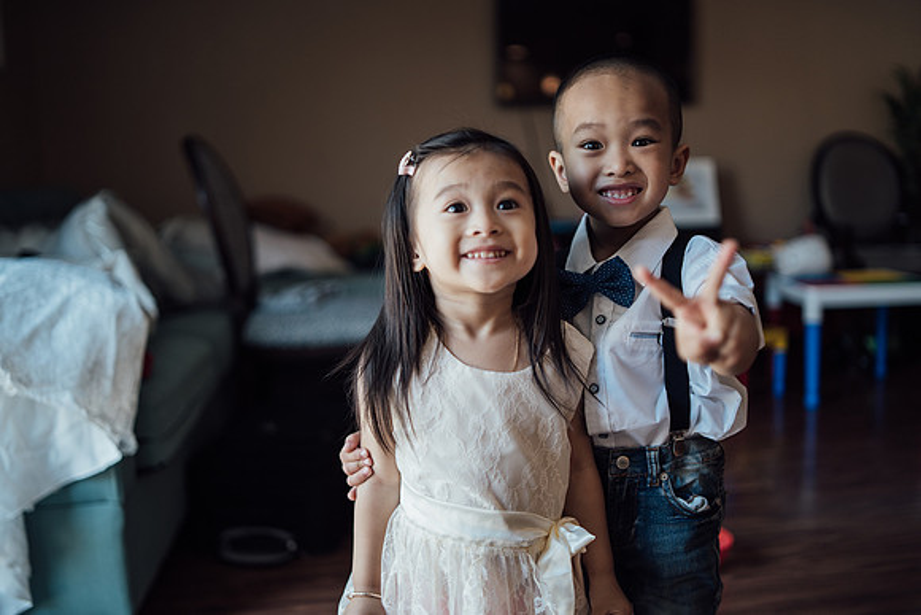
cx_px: 460
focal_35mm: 35
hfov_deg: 54.4
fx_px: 896
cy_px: 308
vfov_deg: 37.9
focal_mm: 35
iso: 320
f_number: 1.4
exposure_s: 1/400
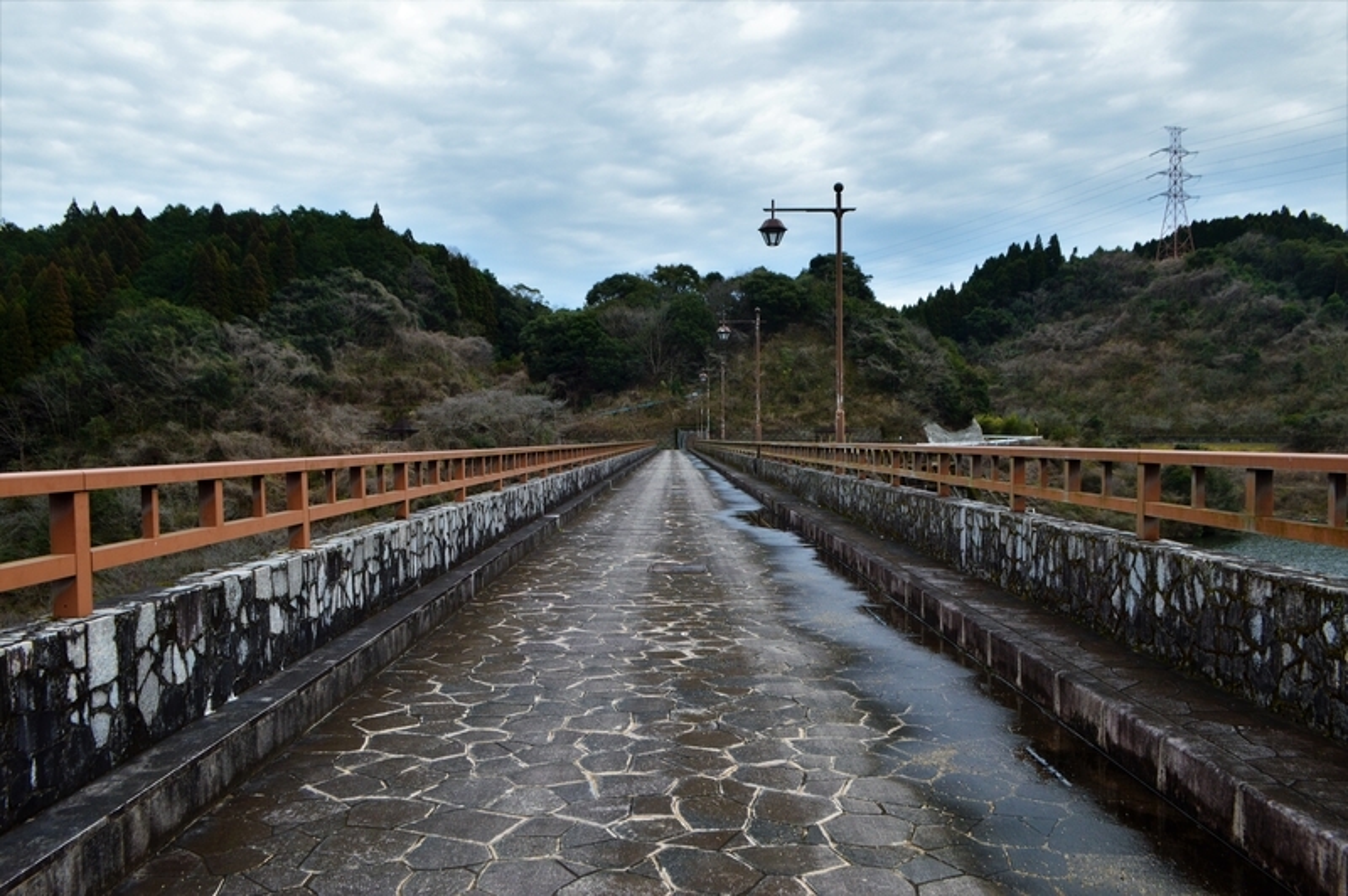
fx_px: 1010
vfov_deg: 47.9
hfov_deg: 67.4
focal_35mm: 27
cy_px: 448
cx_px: 674
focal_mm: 18
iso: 400
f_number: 8
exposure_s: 1/80
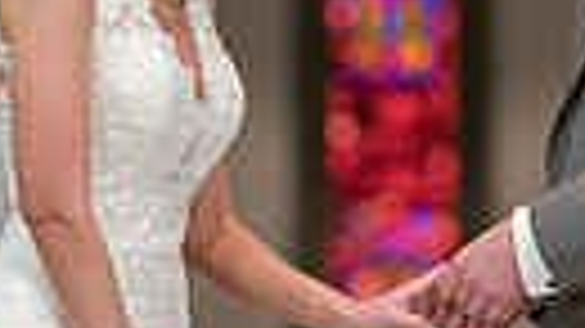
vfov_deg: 1.3
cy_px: 105
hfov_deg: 2.2
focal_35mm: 970
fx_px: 15040
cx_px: 343
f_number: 2.8
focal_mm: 200
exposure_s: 1/200
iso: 2000
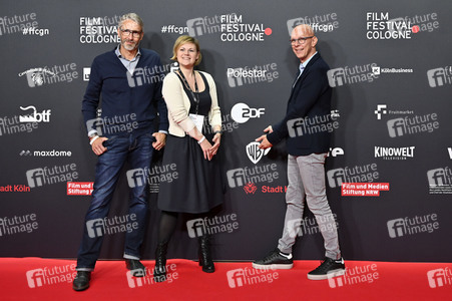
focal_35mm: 36
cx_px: 226
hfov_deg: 53.2
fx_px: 452
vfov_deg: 36.8
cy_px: 150
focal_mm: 36
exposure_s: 1/200
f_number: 5
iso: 1000
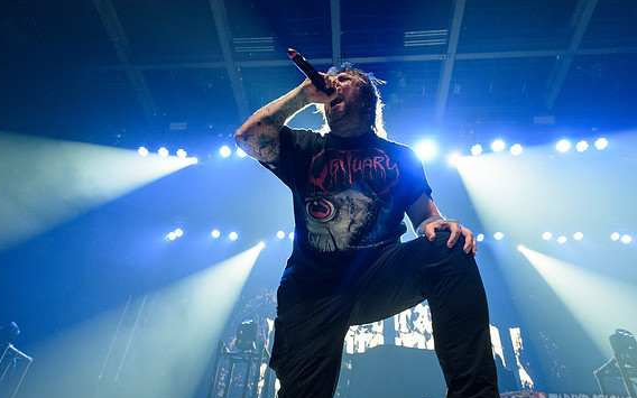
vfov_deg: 49.2
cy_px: 216
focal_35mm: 25
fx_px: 434
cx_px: 316
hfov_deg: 72.5
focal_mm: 24
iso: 3200
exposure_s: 1/320
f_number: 3.5
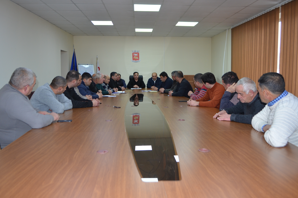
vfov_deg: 43.4
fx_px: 248
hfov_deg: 62.0
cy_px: 94
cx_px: 145
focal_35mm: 30
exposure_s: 1/80
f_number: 3.5
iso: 400
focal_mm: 18
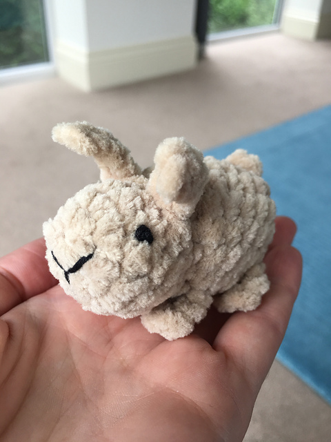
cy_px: 221
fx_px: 370
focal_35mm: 29
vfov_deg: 61.7
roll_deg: -2.6
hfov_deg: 48.2
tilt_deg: -36.2
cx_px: 166
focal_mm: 4.15
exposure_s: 1/50
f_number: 2.2
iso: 32
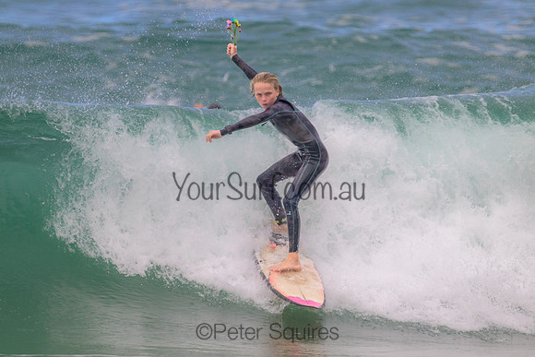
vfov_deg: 1.6
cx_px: 285
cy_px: 190
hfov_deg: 2.4
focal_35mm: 853
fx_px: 12679
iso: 1600
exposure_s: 1/1250
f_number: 11
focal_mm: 800
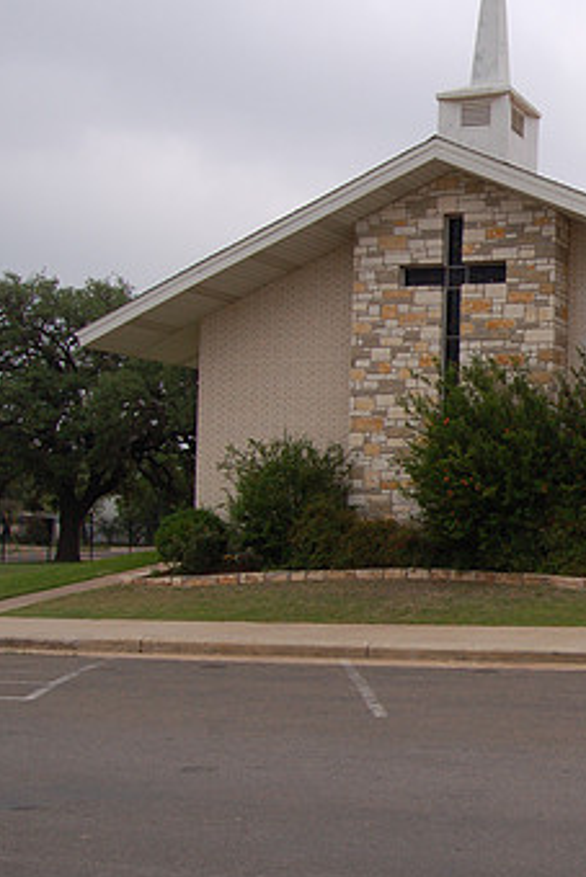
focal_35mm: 46
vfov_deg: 42.7
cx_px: 705
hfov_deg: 26.1
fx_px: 1122
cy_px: 472
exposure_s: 1/125
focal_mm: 18
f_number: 7.1
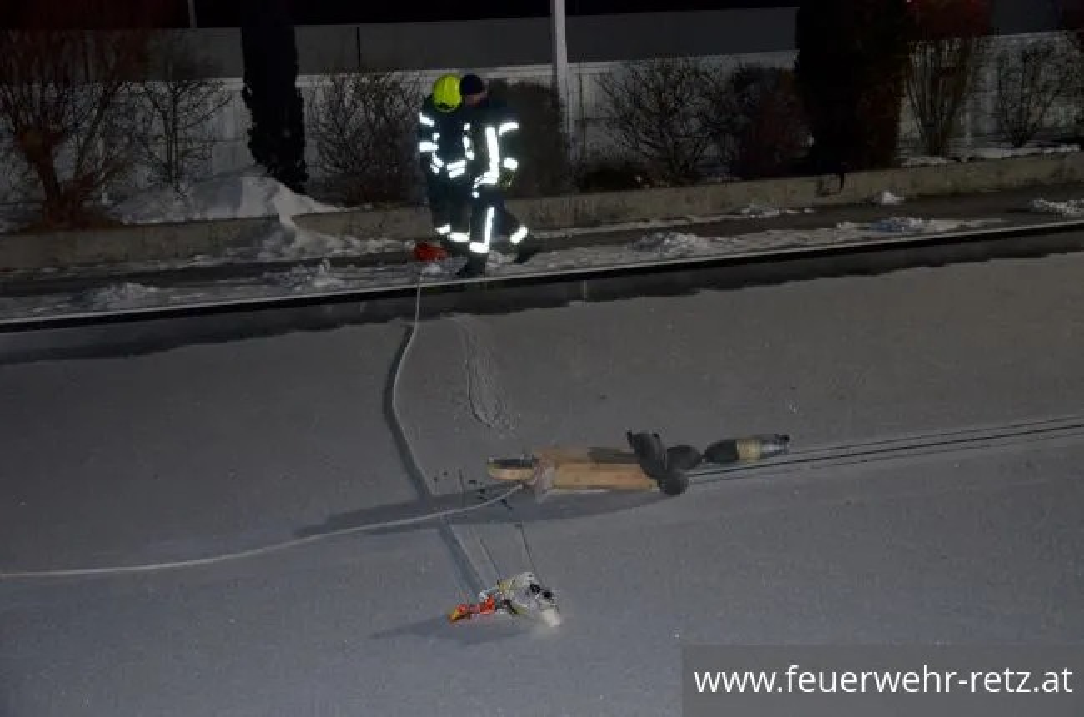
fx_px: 1892
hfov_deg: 32.0
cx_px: 542
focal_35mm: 63
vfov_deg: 21.5
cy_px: 358
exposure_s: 1/60
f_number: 4.8
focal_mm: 42
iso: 3200
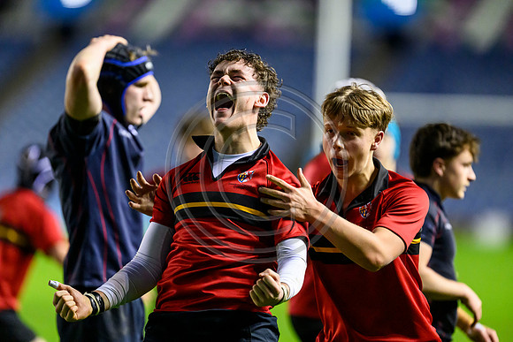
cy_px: 171
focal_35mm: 400
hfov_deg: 5.2
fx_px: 5701
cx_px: 256
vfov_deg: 3.4
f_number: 3.2
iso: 10000
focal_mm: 400
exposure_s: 1/1000
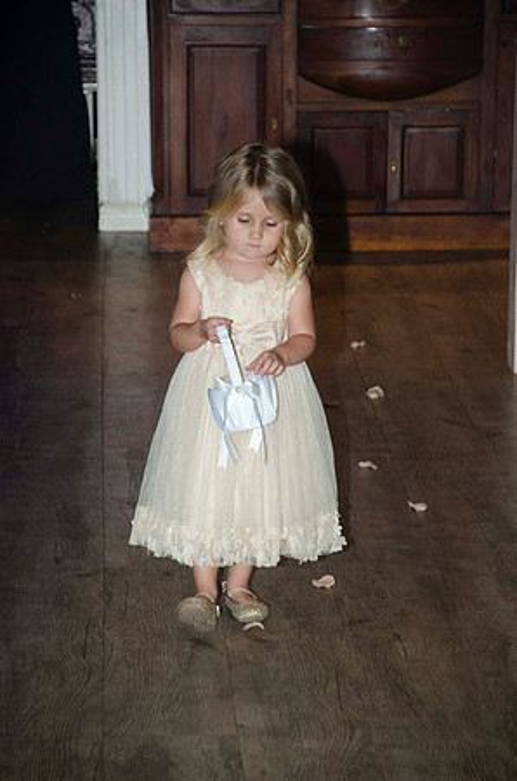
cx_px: 258
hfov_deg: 8.7
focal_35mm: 158
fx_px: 3408
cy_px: 390
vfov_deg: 13.1
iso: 400
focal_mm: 105
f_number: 5.6
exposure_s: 1/60
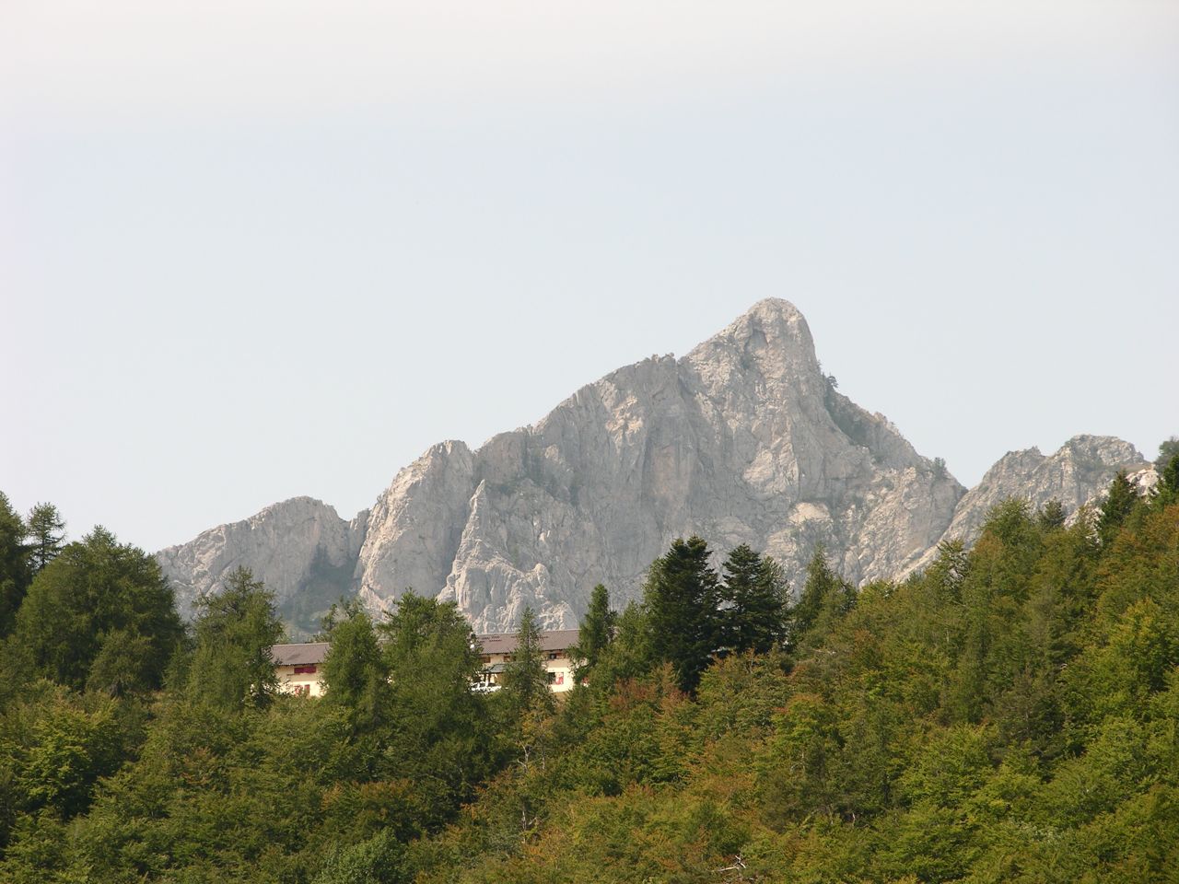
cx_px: 590
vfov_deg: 6.2
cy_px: 442
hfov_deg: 8.2
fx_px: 8174
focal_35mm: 240
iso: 50
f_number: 6.6
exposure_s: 1/167
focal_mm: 61.5
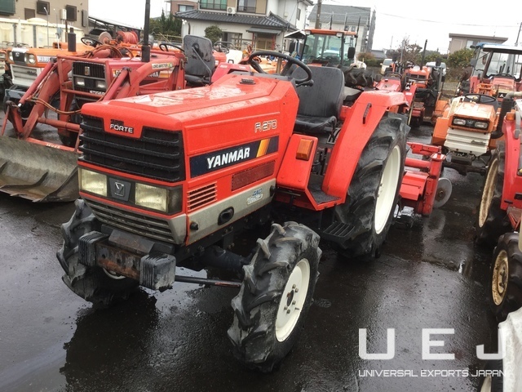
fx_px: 467
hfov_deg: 58.4
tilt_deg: -18.3
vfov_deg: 45.4
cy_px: 196
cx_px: 261
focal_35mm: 31
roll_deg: -6.3
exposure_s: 1/120
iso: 32
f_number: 2.4
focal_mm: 3.3
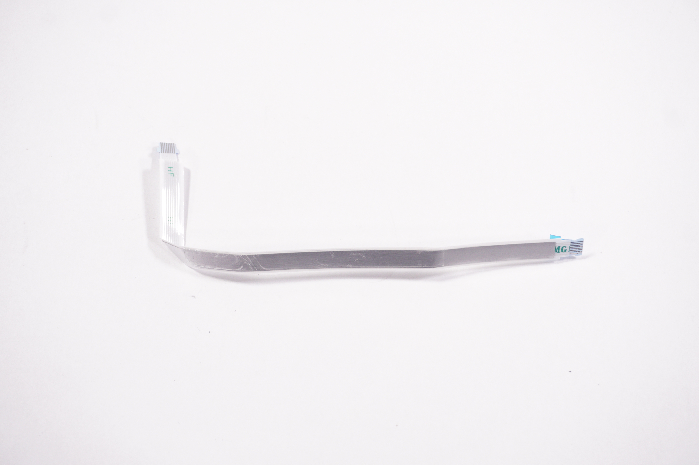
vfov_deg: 24.4
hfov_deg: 36.0
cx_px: 350
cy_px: 232
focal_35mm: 56
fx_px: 1077
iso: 800
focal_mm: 37
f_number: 5.6
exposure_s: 1/200
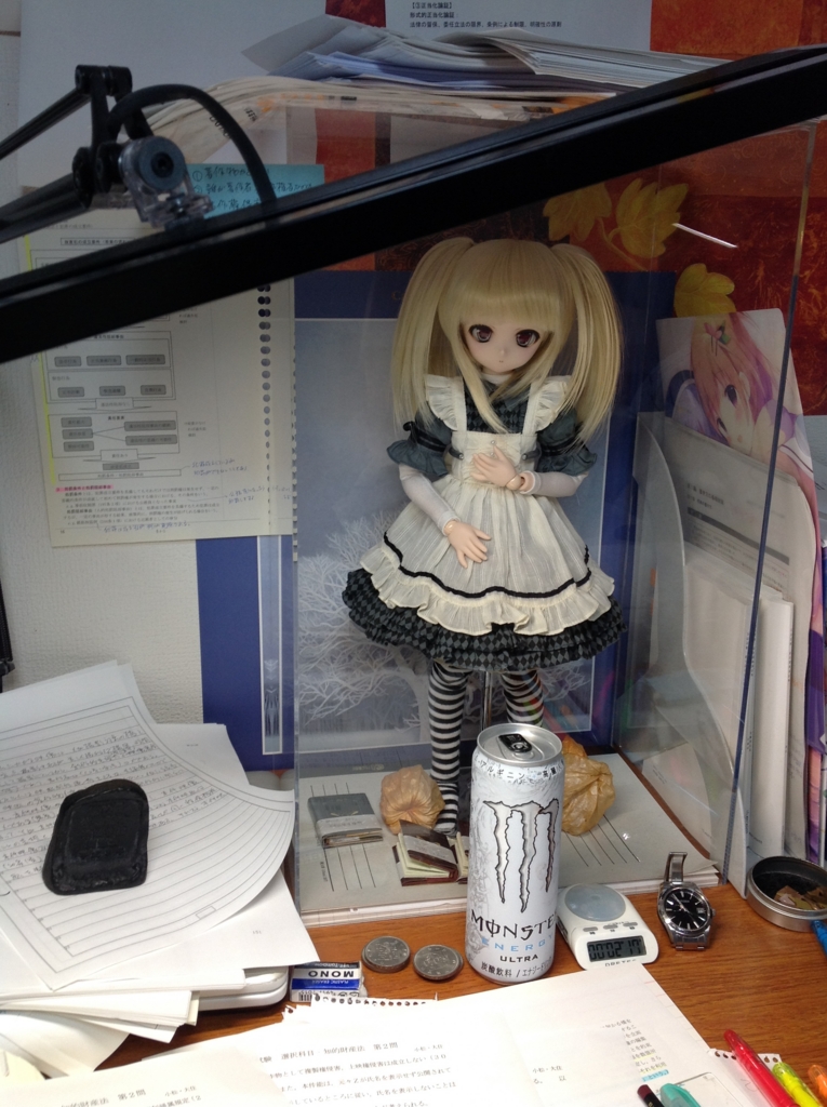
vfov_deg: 52.7
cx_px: 414
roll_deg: -0.7
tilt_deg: -17.7
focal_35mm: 35
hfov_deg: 40.6
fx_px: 1118
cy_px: 554
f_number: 2.4
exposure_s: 1/30
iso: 50
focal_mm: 4.28
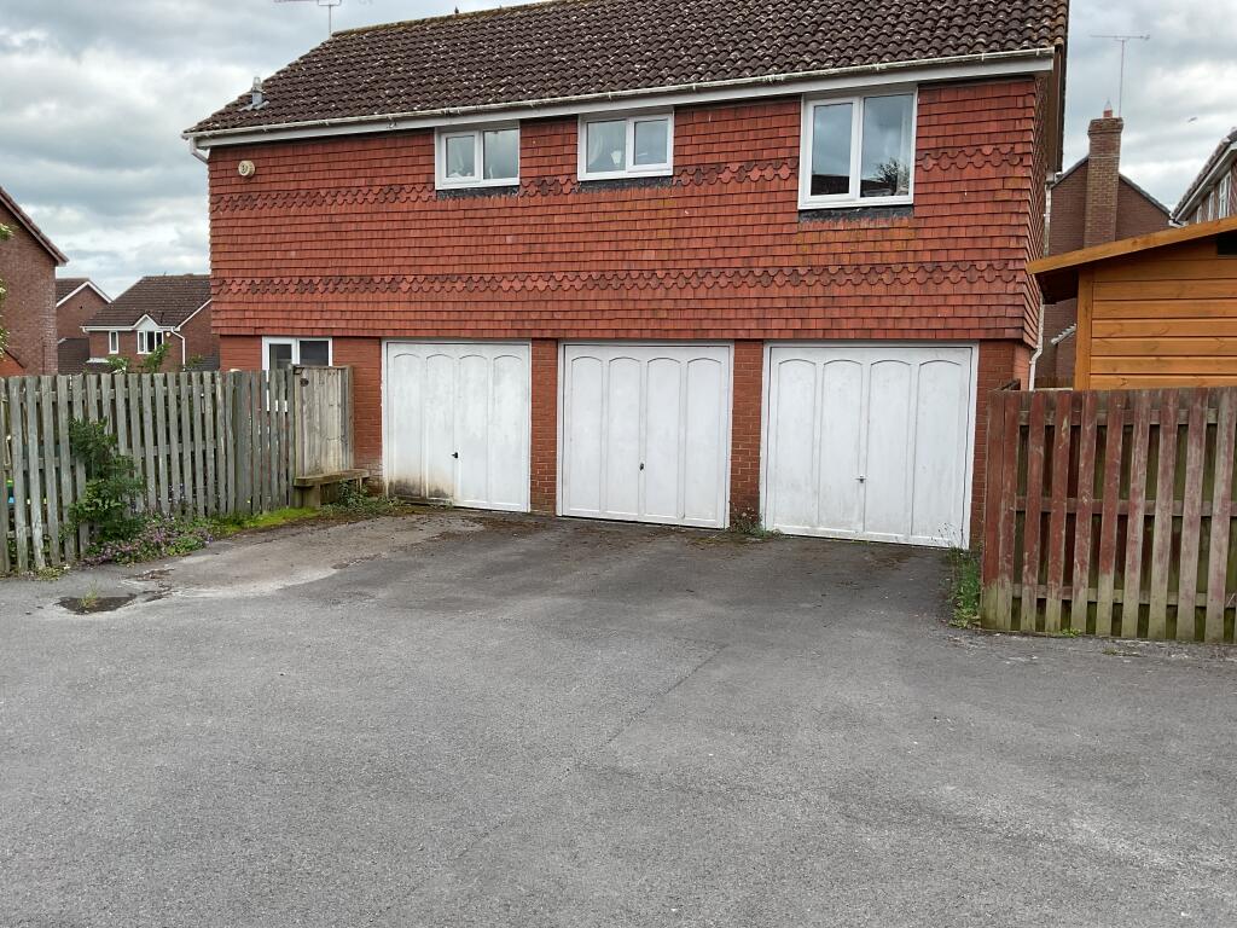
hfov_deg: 61.7
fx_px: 1036
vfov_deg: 48.2
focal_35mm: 29
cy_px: 464
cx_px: 618
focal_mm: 3
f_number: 1.8
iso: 16
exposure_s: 1/529
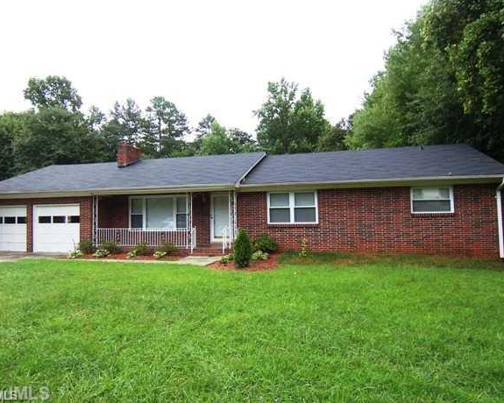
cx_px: 235
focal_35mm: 25
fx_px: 373
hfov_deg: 68.0
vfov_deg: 56.8
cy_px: 194
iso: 64
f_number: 2.8
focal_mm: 3.8
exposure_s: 1/250
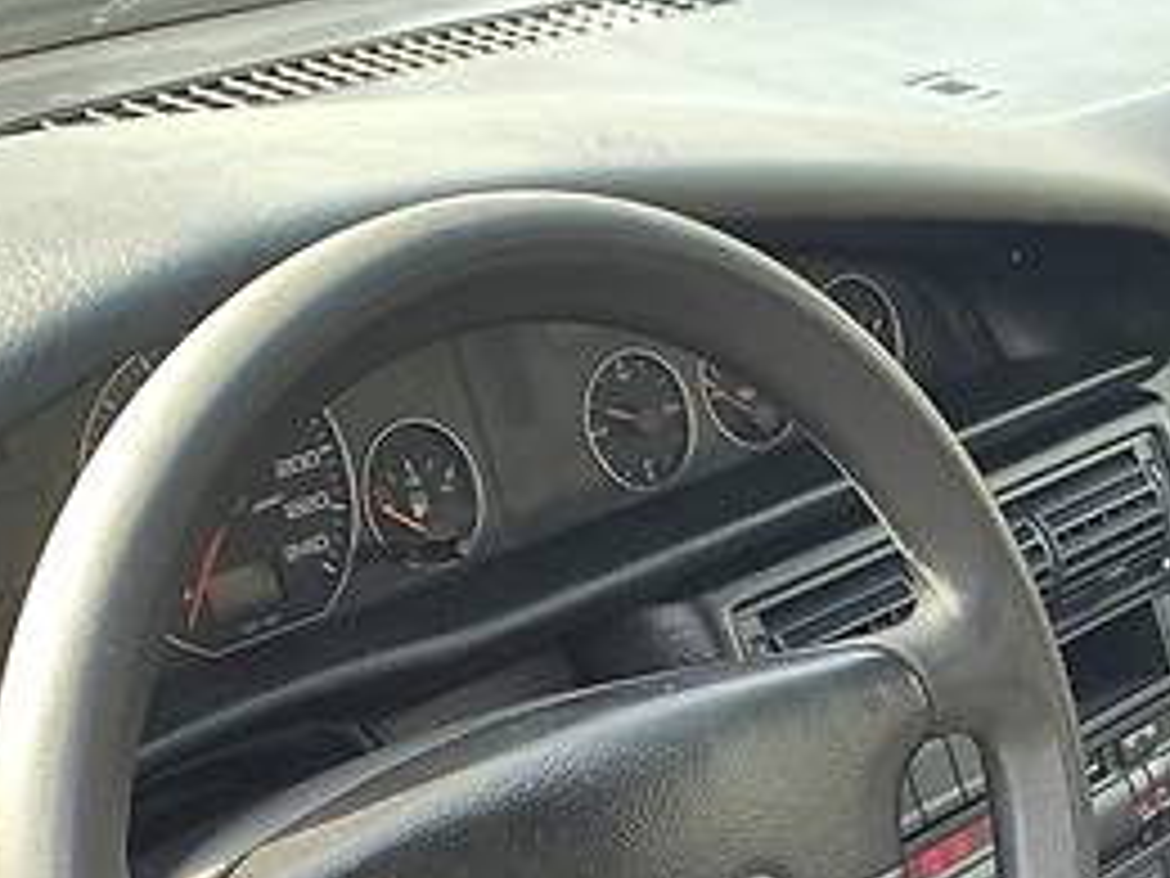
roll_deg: -0.2
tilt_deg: -36.4
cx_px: 1116
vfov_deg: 17.3
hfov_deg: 23.6
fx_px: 2704
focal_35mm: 80
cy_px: 1157
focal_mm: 4.2
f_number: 1.8
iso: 100
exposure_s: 1/121
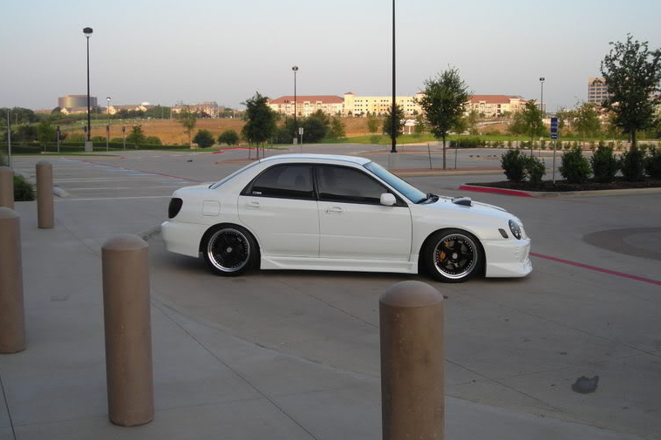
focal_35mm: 45
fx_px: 826
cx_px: 316
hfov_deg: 43.6
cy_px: 214
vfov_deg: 29.9
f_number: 3.3
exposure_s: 1/184
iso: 50
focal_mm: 6.8
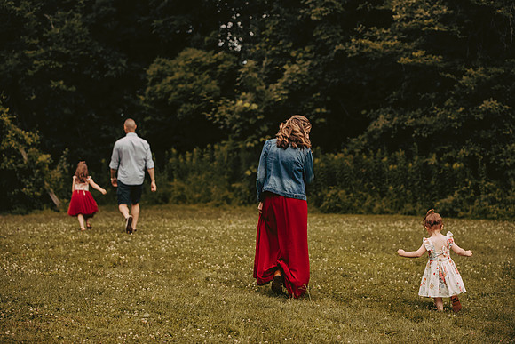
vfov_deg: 14.4
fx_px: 1359
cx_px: 258
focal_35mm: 95
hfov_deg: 21.5
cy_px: 172
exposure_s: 1/2500
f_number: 2.8
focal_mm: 95
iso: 640
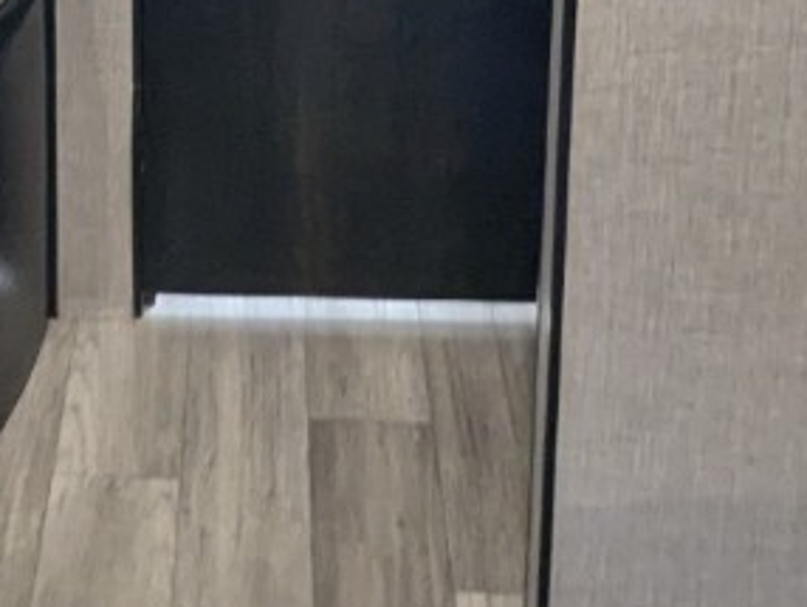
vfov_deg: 16.3
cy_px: -446
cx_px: 171
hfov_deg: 24.6
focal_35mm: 78
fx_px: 1820
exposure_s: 1/41.4
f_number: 2.2
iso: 282
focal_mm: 2.35
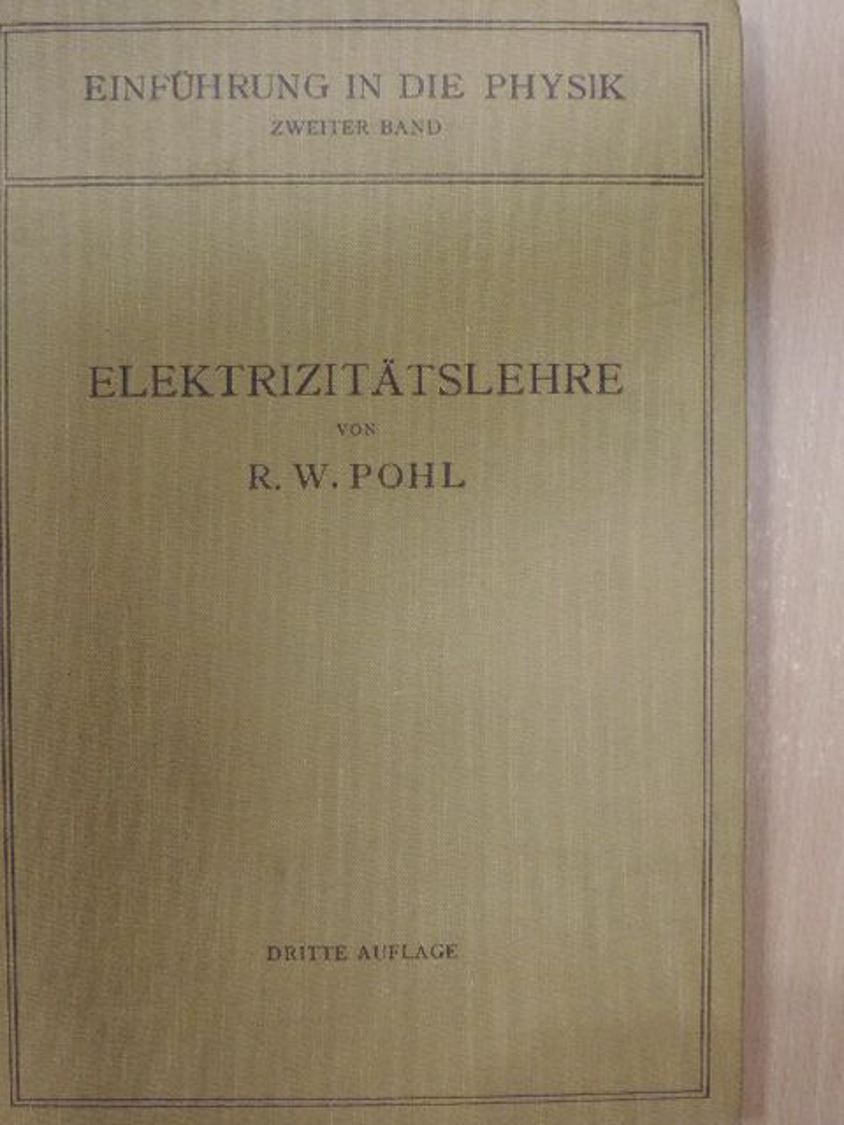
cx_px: 422
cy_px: 562
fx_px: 1788
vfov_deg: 34.9
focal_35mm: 55
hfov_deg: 26.6
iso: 1100
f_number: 3.7
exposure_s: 1/60
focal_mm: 9.8
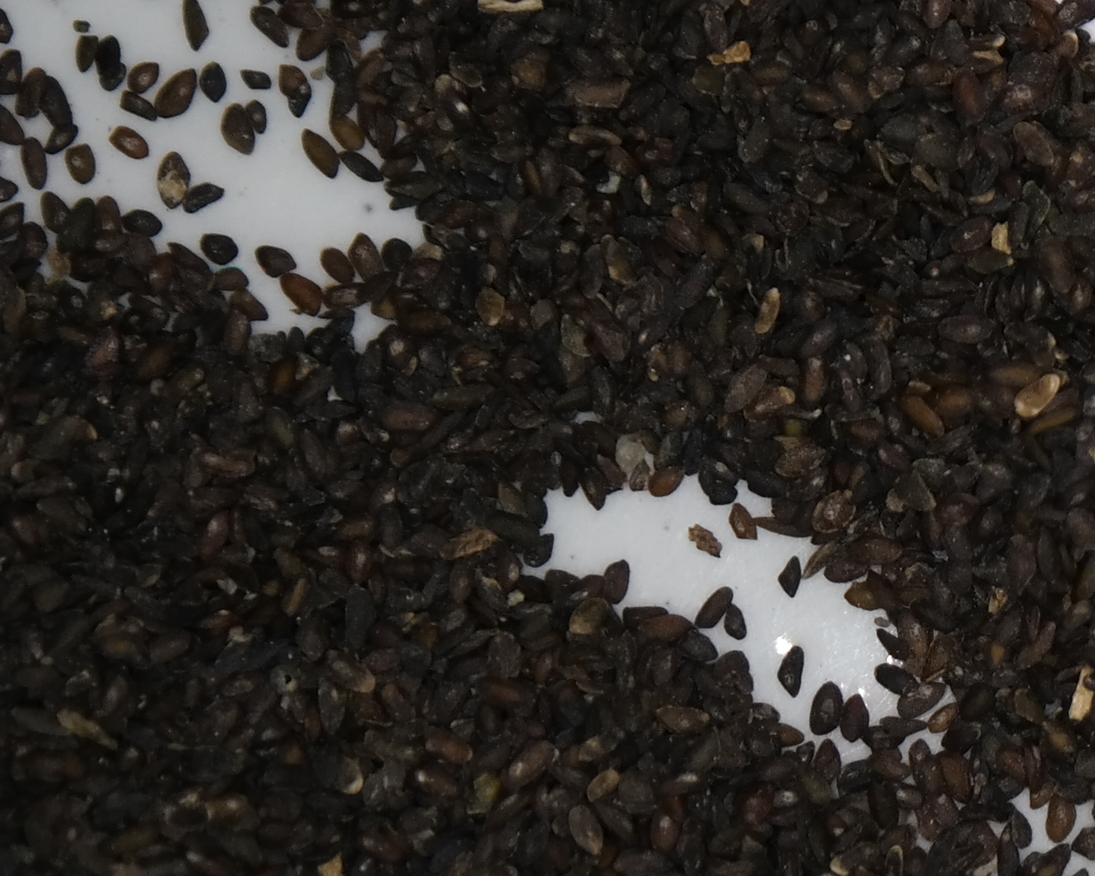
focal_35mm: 227
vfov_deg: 6.8
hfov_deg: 8.2
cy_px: 272
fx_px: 7356
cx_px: 1897
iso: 200
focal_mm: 42
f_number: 5
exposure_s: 1/100
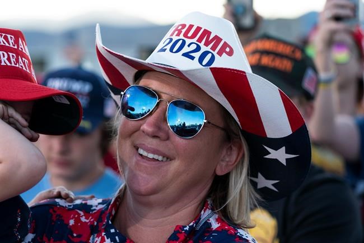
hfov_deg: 15.0
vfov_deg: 10.0
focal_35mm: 137
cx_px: 182
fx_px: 1385
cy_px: 122
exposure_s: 1/1600
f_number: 5.6
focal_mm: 137
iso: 2500
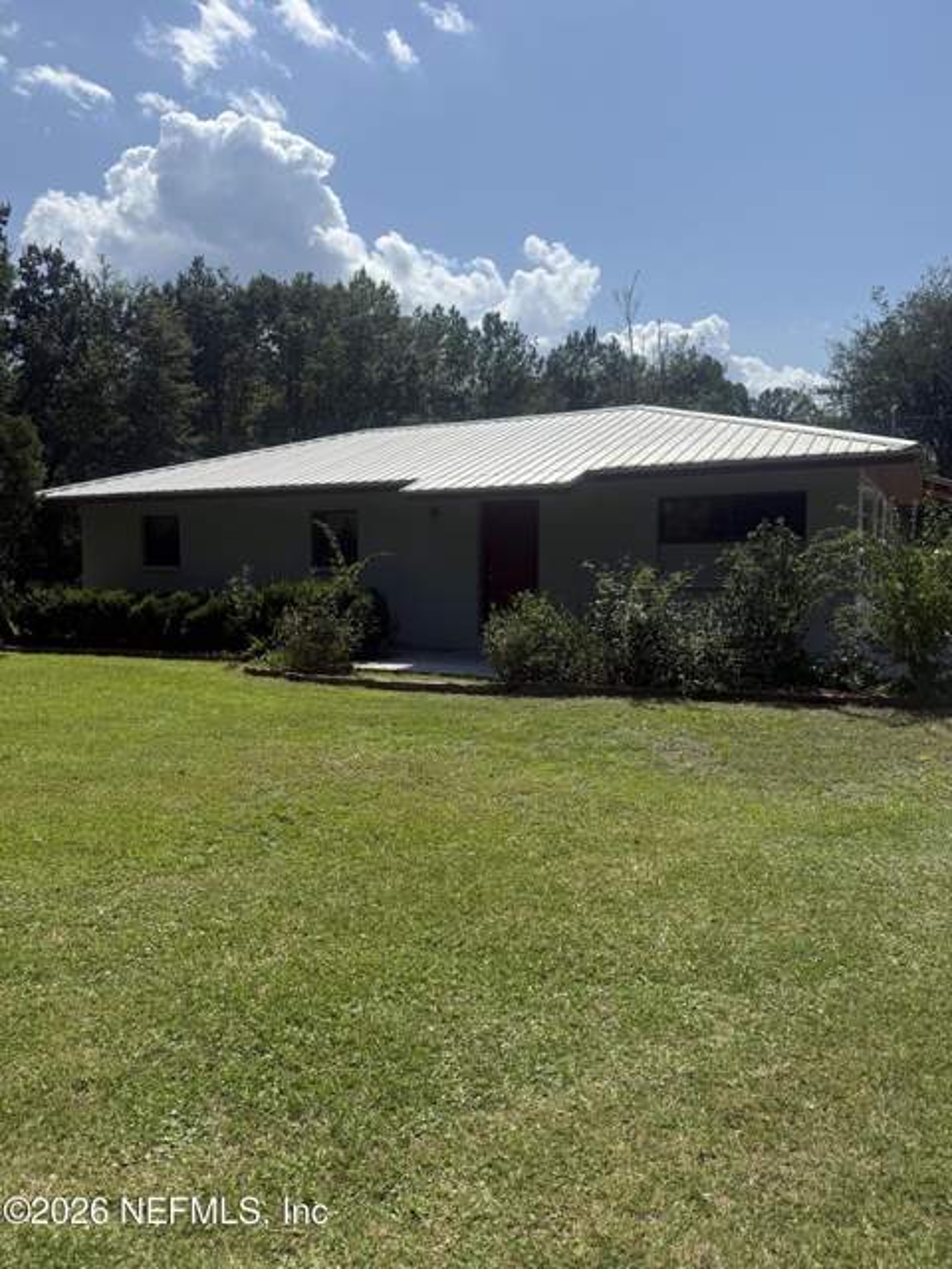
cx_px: 476
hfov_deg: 56.8
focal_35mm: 24
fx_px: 880
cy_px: 634
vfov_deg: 71.6
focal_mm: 6.76
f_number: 1.78
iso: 80
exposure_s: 1/6711
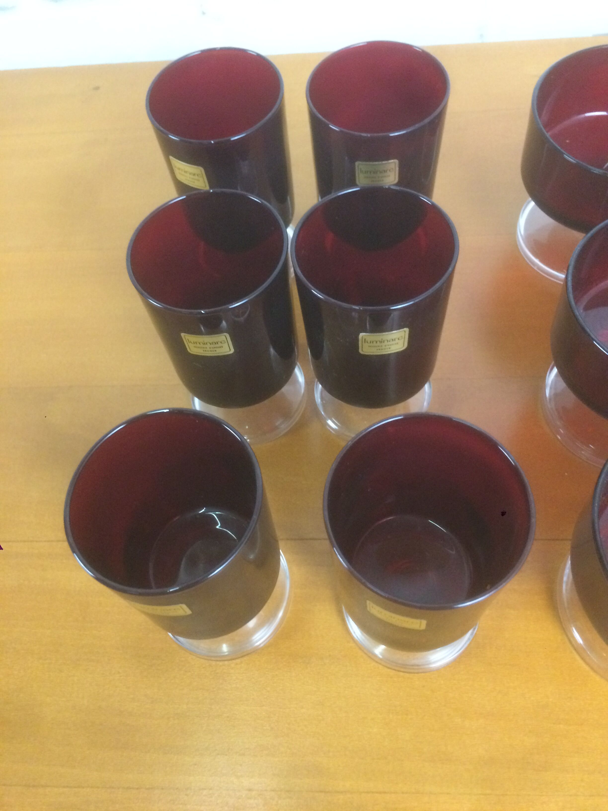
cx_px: 304
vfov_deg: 61.7
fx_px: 679
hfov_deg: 48.2
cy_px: 406
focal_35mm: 29
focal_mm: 4.15
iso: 250
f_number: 2.2
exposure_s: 1/25
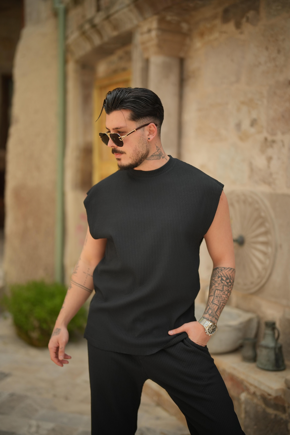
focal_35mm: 50
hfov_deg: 27.0
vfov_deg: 39.6
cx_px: 145
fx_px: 604
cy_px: 218
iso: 320
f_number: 1.2
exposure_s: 1/1000
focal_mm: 50
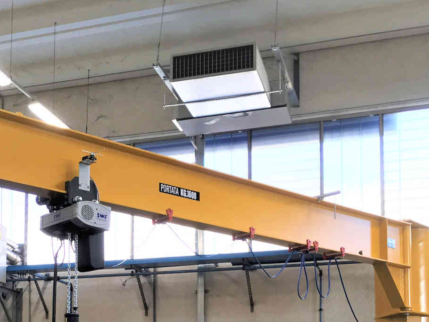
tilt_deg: +7.0
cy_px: 334
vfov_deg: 22.9
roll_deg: +1.1
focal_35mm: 61
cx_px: 114
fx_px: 756
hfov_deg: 31.2
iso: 40
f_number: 2.2
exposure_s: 1/100
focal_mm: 4.15
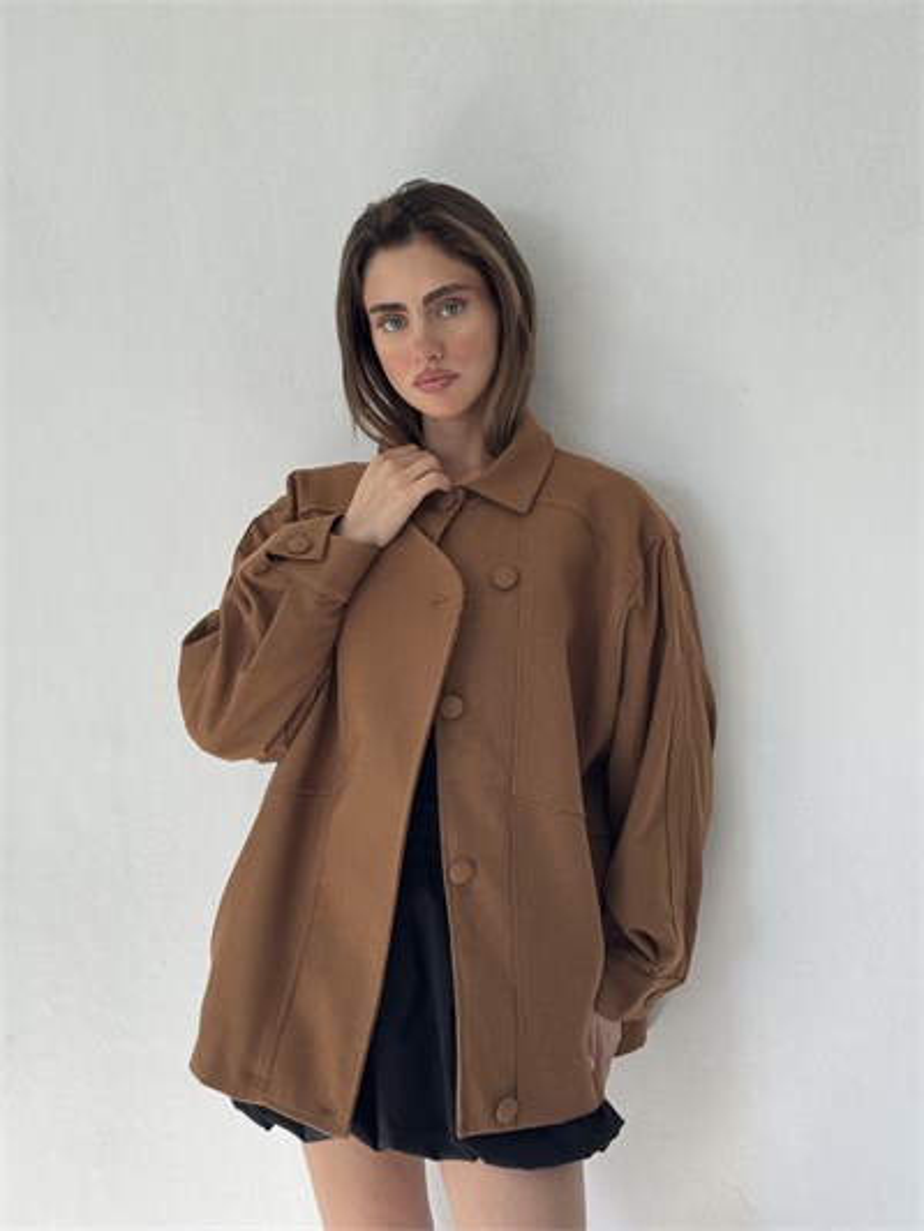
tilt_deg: -7.0
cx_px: 462
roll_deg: +0.5
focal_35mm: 48
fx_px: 1708
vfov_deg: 39.6
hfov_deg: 30.3
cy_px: 616
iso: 64
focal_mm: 6.76
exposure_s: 1/222
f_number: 1.78
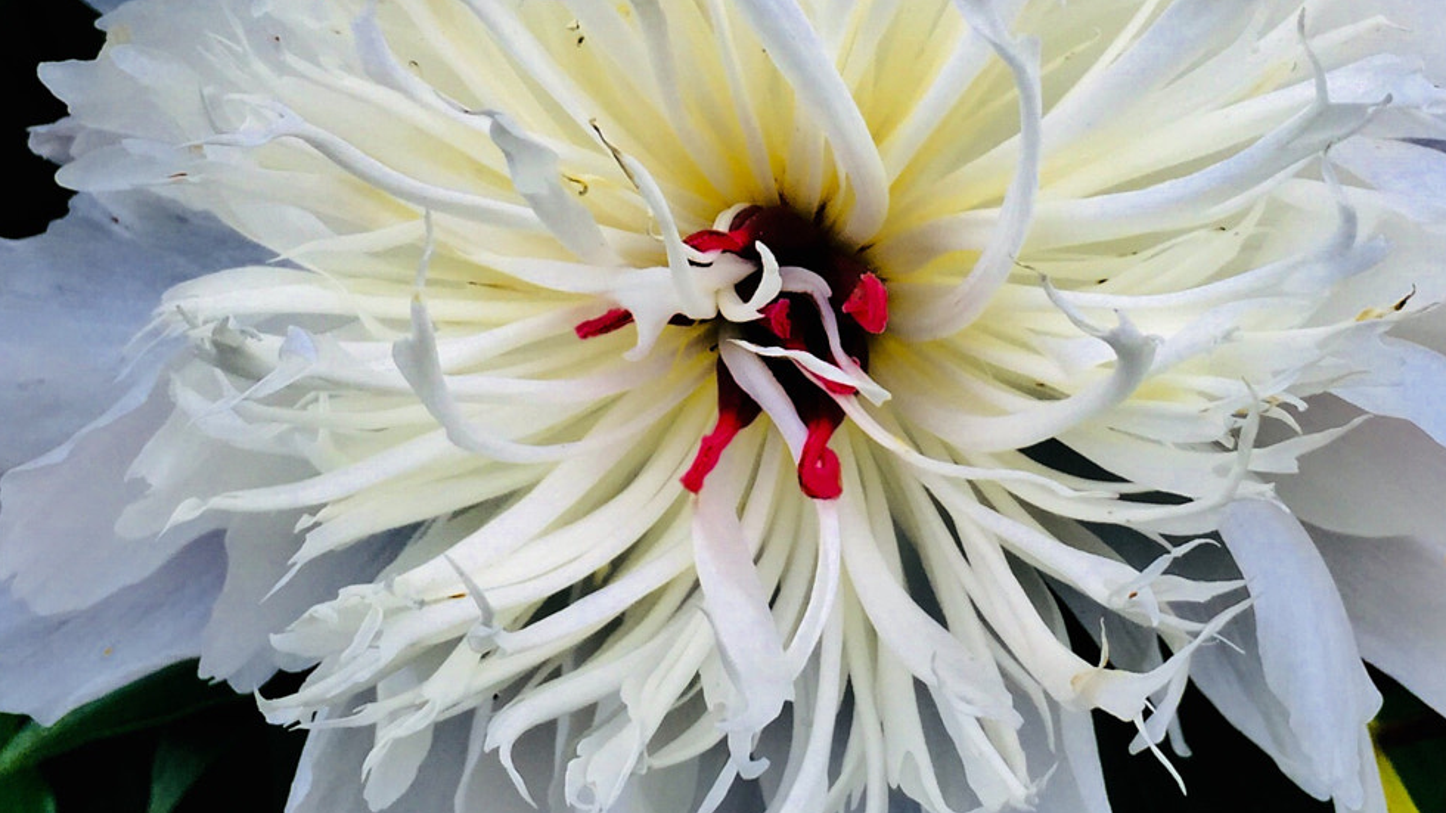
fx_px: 2530
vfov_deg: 18.0
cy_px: 90
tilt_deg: -49.6
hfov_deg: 31.8
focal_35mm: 66
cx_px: 856
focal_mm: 4.15
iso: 32
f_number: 2.2
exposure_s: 1/216
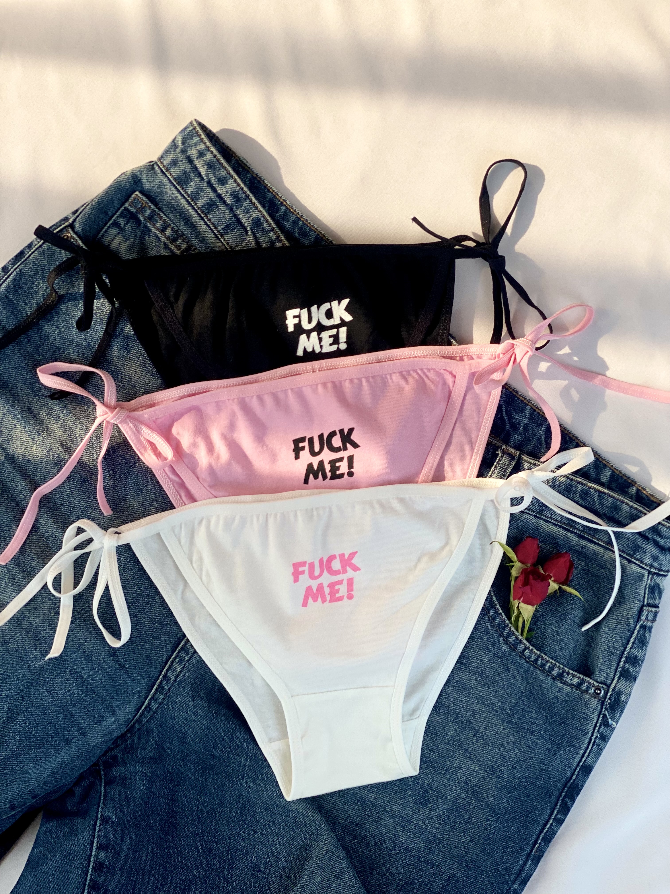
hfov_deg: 28.0
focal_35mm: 52
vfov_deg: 36.8
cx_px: 335
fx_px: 1342
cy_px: 447
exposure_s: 1/406
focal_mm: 6
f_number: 2
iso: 20
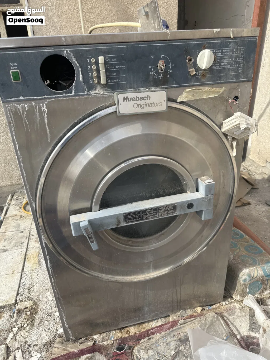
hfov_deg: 56.8
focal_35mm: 24
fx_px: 250
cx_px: 135
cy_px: 180
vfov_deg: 71.6
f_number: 1.78
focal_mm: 6.86
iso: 80
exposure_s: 1/2353
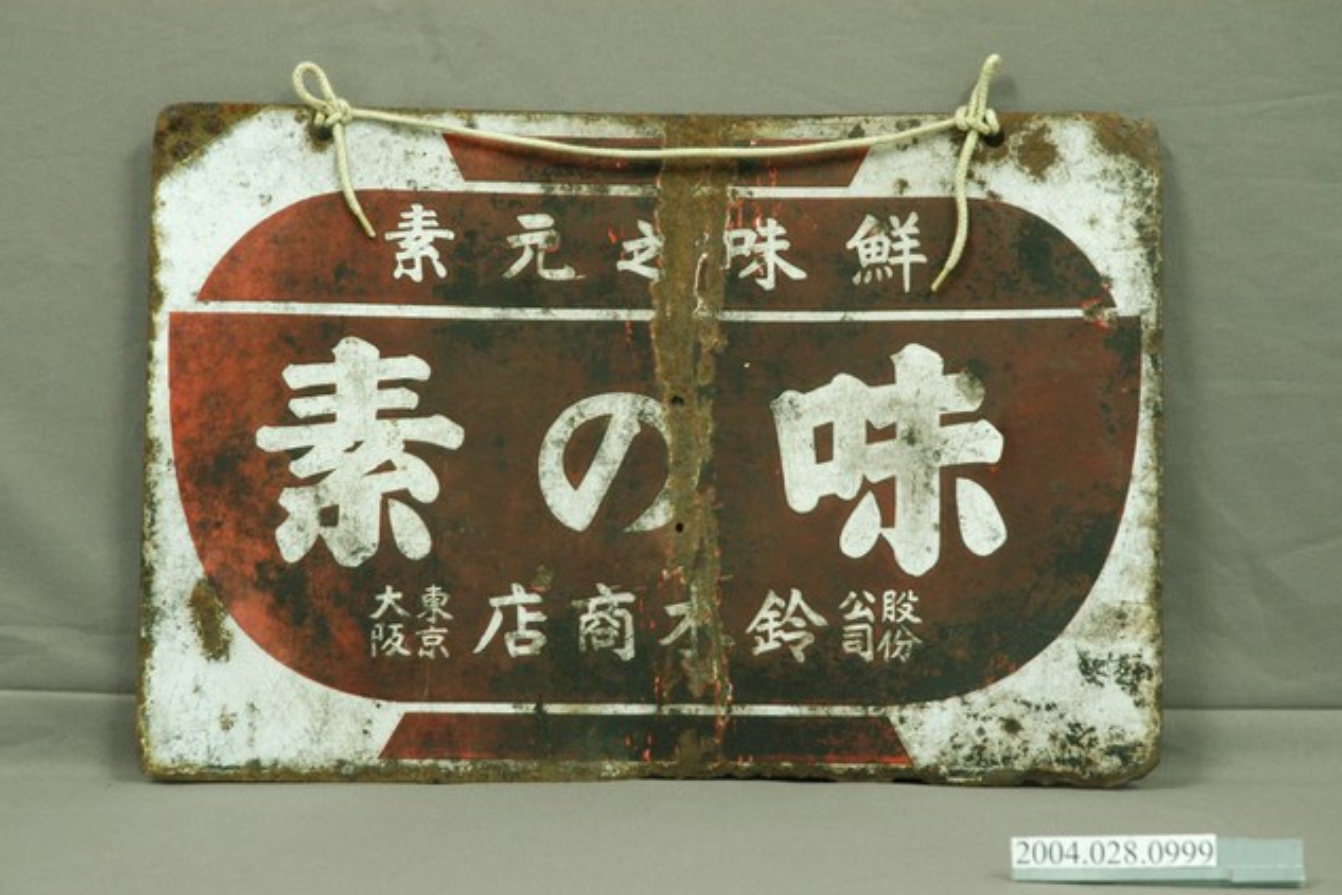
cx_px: 668
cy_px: 449
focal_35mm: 106
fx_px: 3951
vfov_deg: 12.9
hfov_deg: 19.3
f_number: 8
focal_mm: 70
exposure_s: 1/6
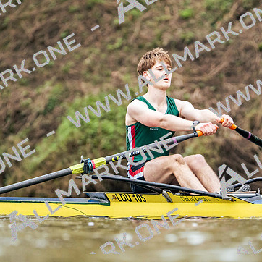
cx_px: 156
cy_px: 130
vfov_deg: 3.0
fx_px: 5018
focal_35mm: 586
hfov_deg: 3.0
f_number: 6.3
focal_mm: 430
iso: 5000
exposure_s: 1/1600
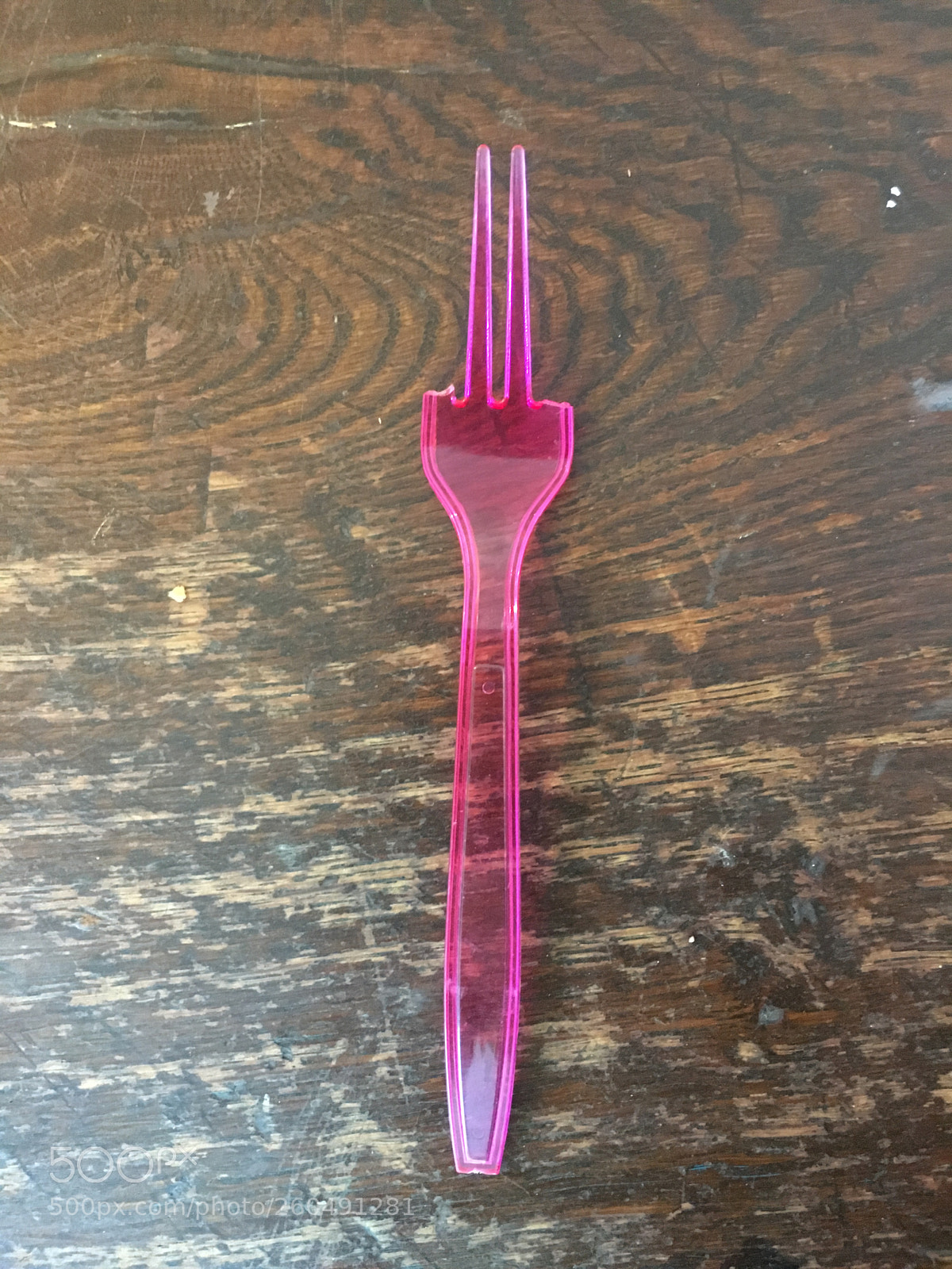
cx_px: 476
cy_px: 634
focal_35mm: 29
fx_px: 1063
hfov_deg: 48.2
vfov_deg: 61.7
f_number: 2.2
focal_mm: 4.15
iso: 320
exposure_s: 1/17
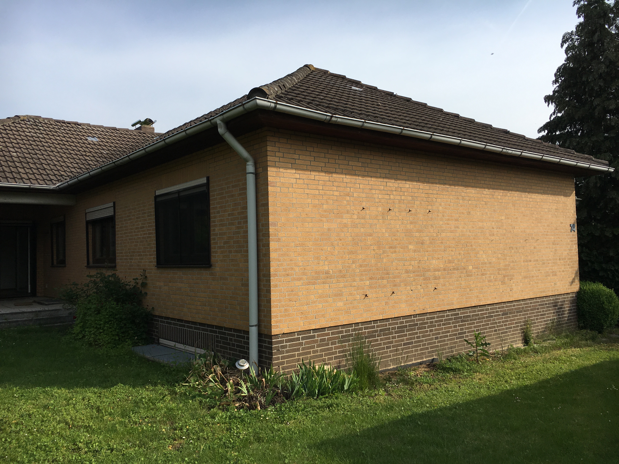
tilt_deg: +2.2
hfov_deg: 61.7
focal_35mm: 29
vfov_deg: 48.2
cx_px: 310
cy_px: 232
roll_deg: +2.2
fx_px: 519
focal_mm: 4.15
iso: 25
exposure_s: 1/1538
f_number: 2.2
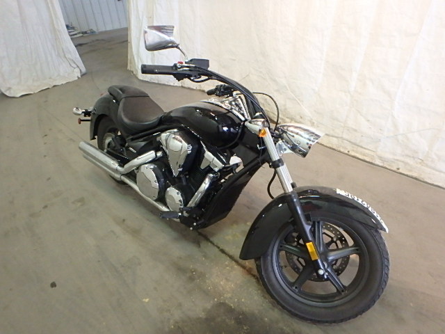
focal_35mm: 21
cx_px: 222
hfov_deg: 79.0
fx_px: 270
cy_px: 167
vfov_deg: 63.4
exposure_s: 1/25
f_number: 3.5
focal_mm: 3.7
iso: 800
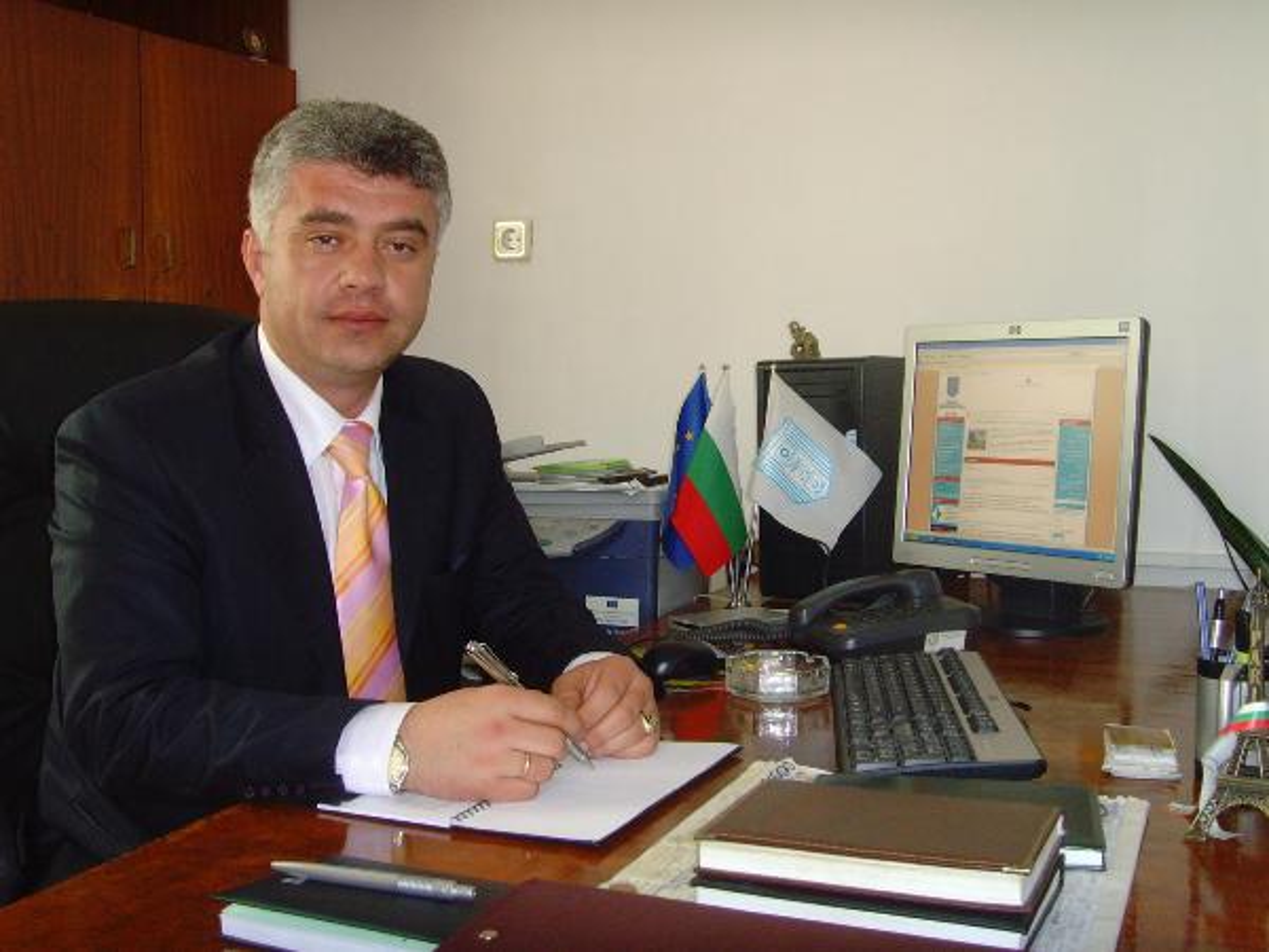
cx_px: 634
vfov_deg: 36.8
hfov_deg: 47.9
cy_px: 476
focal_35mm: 39
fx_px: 1430
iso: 200
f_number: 3.5
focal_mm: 6.6
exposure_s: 1/45
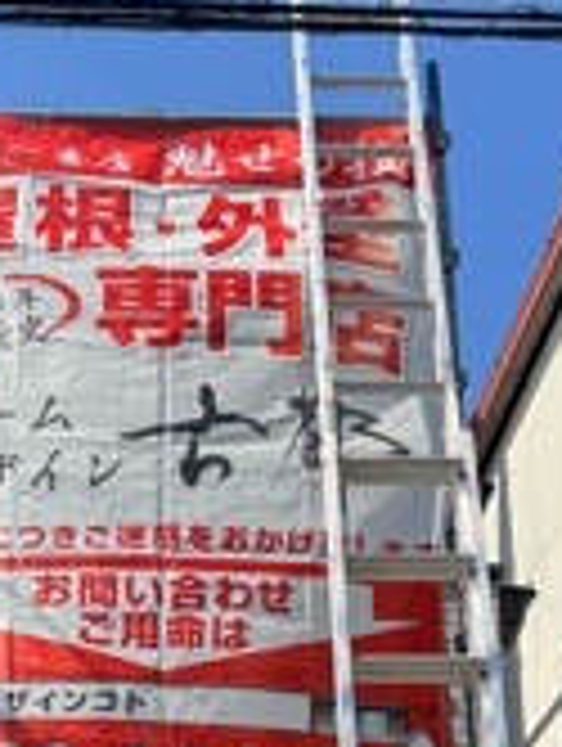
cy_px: 970
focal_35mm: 77
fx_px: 1663
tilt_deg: +15.3
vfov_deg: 22.6
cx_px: 49
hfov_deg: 18.8
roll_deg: -0.1
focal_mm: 6.76
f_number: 1.78
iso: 80
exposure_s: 1/2105
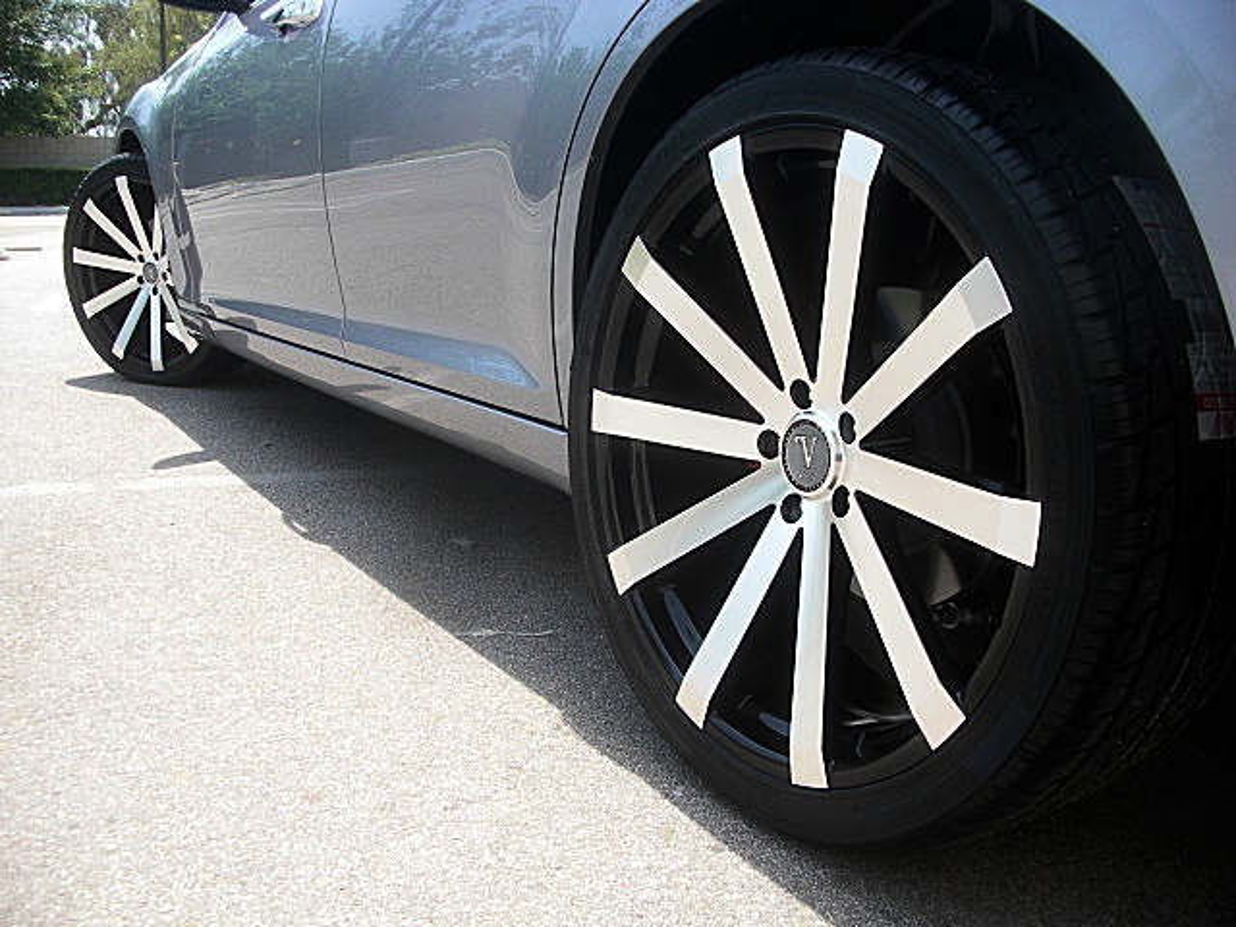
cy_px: 464
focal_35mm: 36
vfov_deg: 39.7
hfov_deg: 51.4
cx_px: 618
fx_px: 1285
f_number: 2.8
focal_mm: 6.3
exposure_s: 1/320
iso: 50
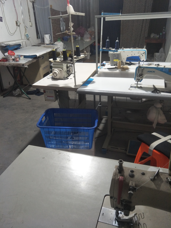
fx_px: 158
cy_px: 114
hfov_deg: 56.8
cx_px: 86
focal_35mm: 24
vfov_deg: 71.6
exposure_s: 1/33
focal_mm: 4.1
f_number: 1.7
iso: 225
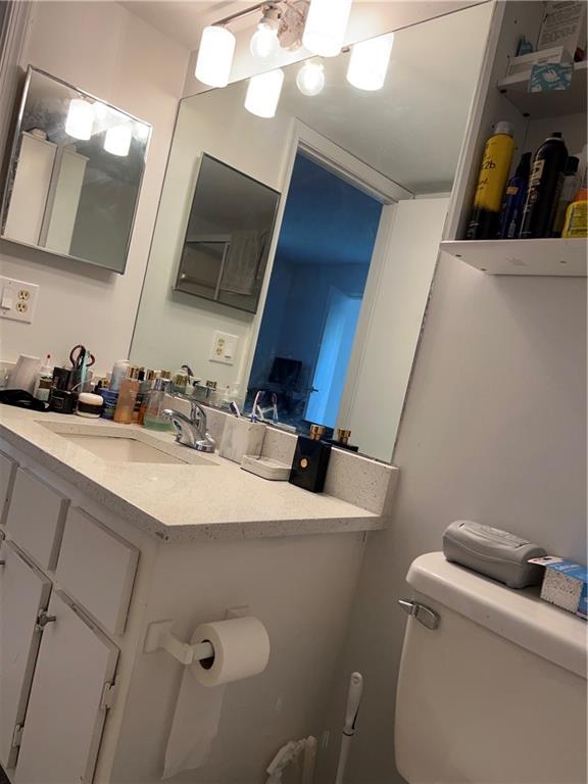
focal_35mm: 26
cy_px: 392
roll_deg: -11.9
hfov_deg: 53.1
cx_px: 294
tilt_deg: -1.7
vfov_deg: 67.3
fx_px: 589
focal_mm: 5.7
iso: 100
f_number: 1.5
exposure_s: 1/120
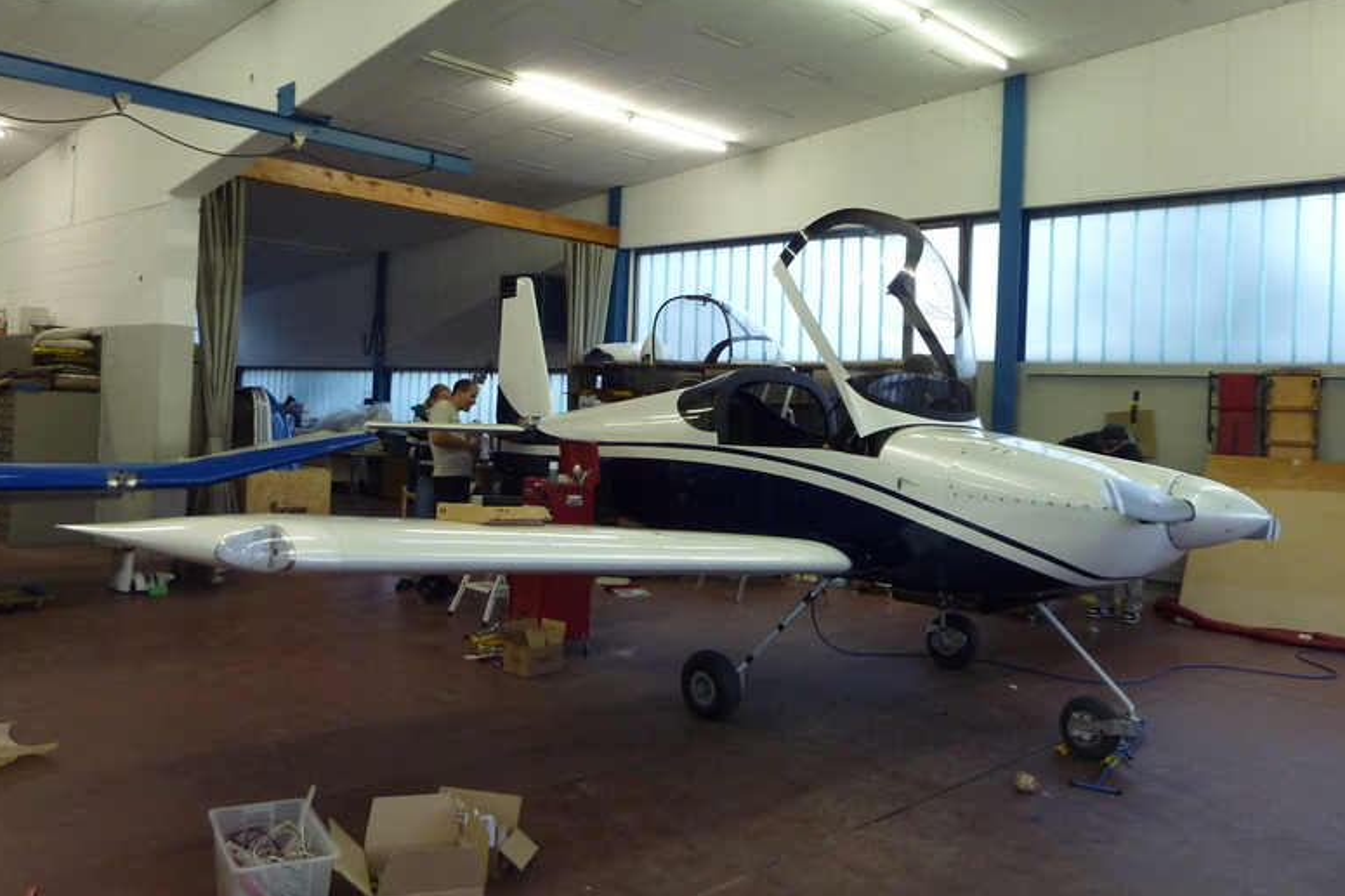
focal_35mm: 29
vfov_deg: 44.9
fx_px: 1083
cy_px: 417
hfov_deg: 63.7
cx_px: 656
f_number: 3.3
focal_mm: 4.4
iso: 200
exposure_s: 1/30
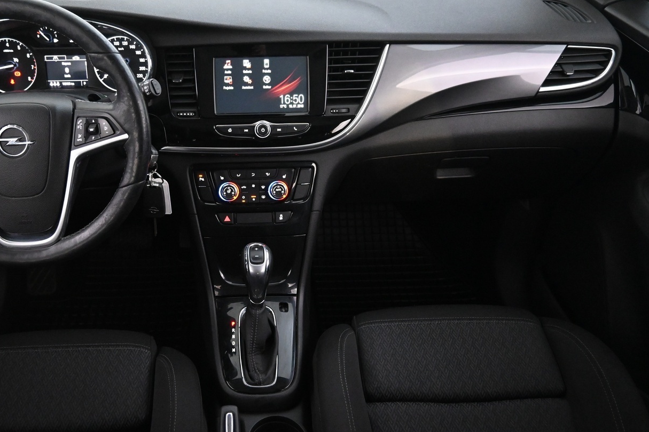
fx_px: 577
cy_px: 190
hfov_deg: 58.1
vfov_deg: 41.0
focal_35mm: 32
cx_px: 247
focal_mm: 16
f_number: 3.5
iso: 4500
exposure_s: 1/25
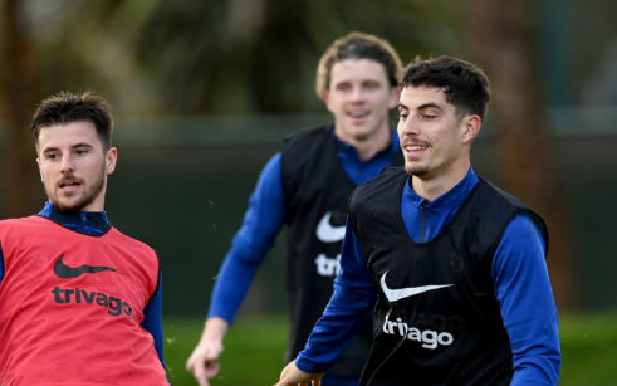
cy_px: 411
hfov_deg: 2.5
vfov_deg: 1.5
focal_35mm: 851
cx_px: 275
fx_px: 14311
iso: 640
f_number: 3.2
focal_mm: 400
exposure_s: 1/1600
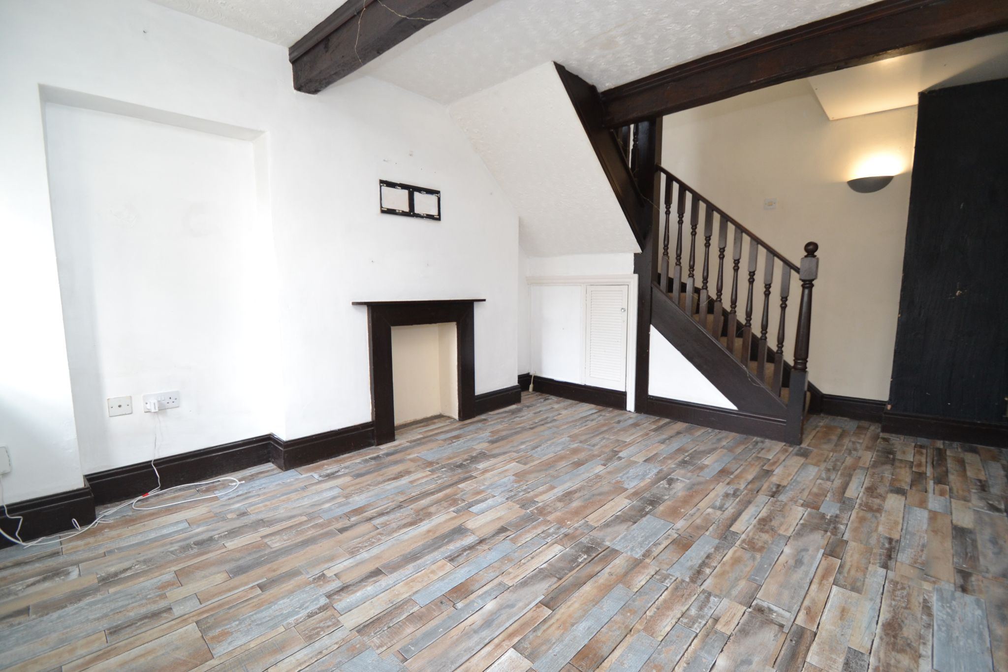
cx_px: 504
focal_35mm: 15
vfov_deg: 77.3
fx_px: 420
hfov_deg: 100.4
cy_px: 336
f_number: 3.5
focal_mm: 10
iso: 640
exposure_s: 1/60
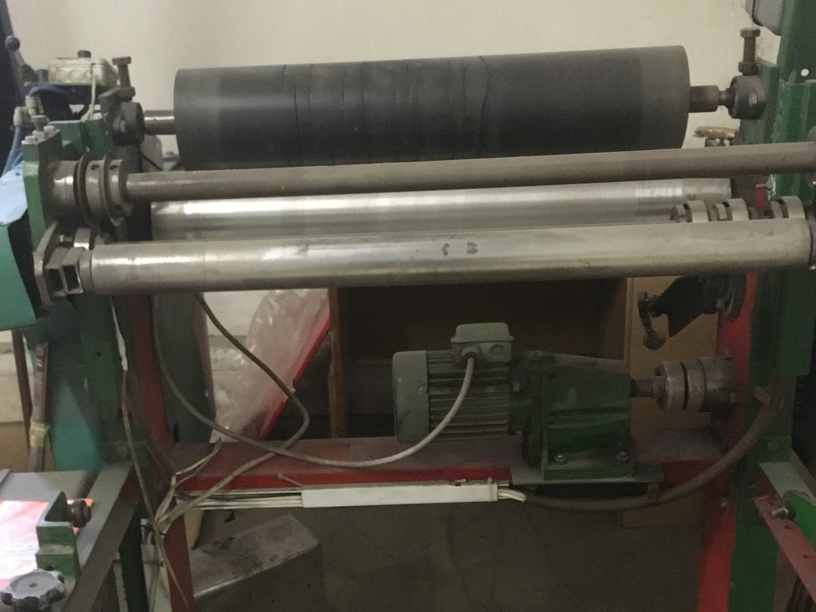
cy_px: 413
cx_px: 340
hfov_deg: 39.5
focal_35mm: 48
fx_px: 1132
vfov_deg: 30.0
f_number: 2.2
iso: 320
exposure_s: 1/17
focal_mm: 4.15
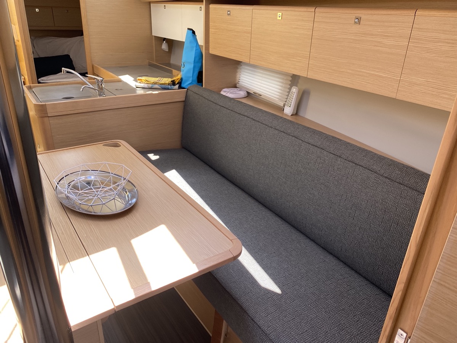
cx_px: 228
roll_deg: -4.4
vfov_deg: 53.1
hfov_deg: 67.3
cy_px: 172
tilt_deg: -24.0
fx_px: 343
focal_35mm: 26
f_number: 1.8
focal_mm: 4.25
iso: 64
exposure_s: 1/122
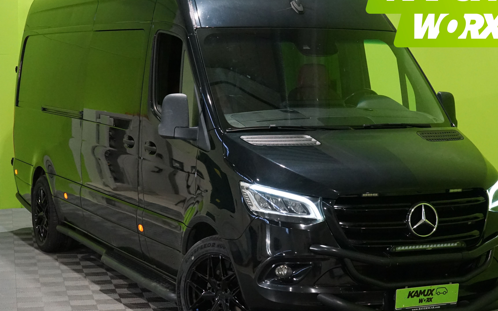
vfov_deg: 16.1
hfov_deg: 25.5
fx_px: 1099
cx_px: 270
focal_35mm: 81
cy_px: 159
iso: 6400
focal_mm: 60
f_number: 8
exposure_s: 1/125
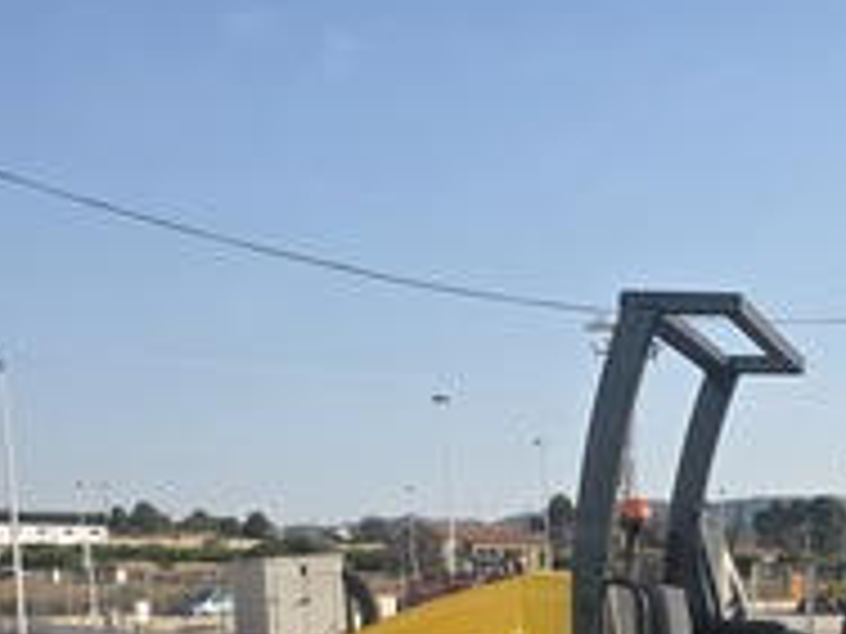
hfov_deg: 28.4
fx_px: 1637
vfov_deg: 19.6
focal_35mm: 67
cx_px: 659
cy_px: 904
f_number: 1.7
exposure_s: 1/4434
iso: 80
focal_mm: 6.3
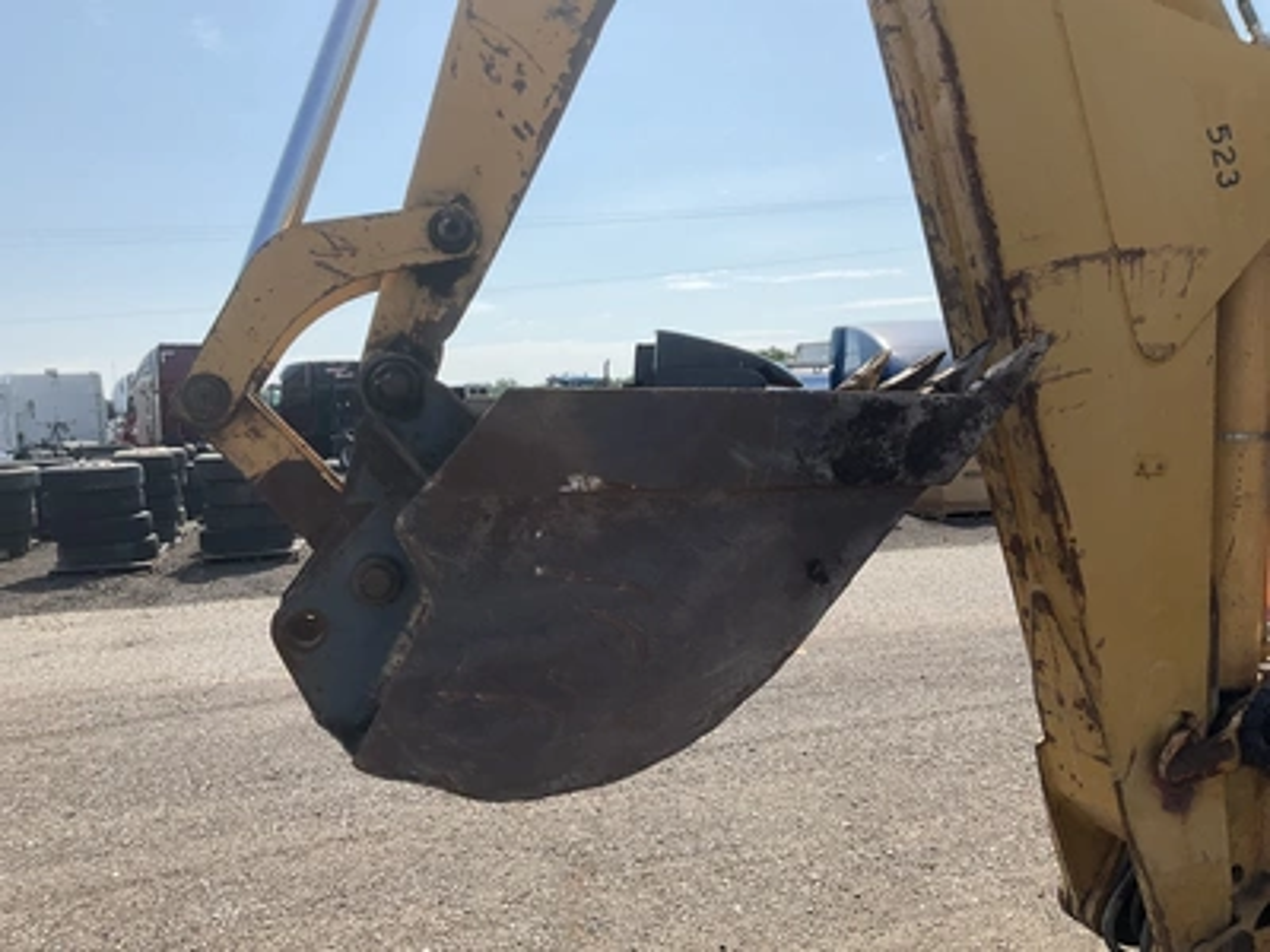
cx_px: 635
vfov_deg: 48.2
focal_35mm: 29
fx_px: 1064
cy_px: 476
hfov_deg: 61.7
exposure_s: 1/2320
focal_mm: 3
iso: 25
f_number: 1.8
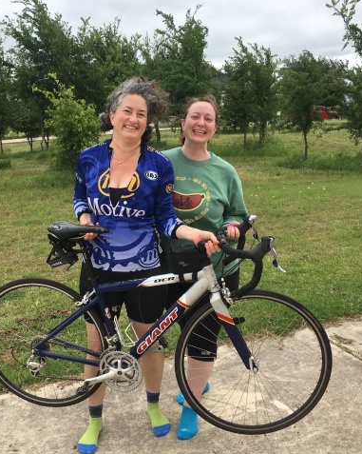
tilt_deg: -11.8
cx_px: 146
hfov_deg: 39.0
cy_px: 227
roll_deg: +1.1
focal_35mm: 38
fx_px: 509
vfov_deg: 48.0
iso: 25
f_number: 2.2
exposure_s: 1/974
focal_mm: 4.15
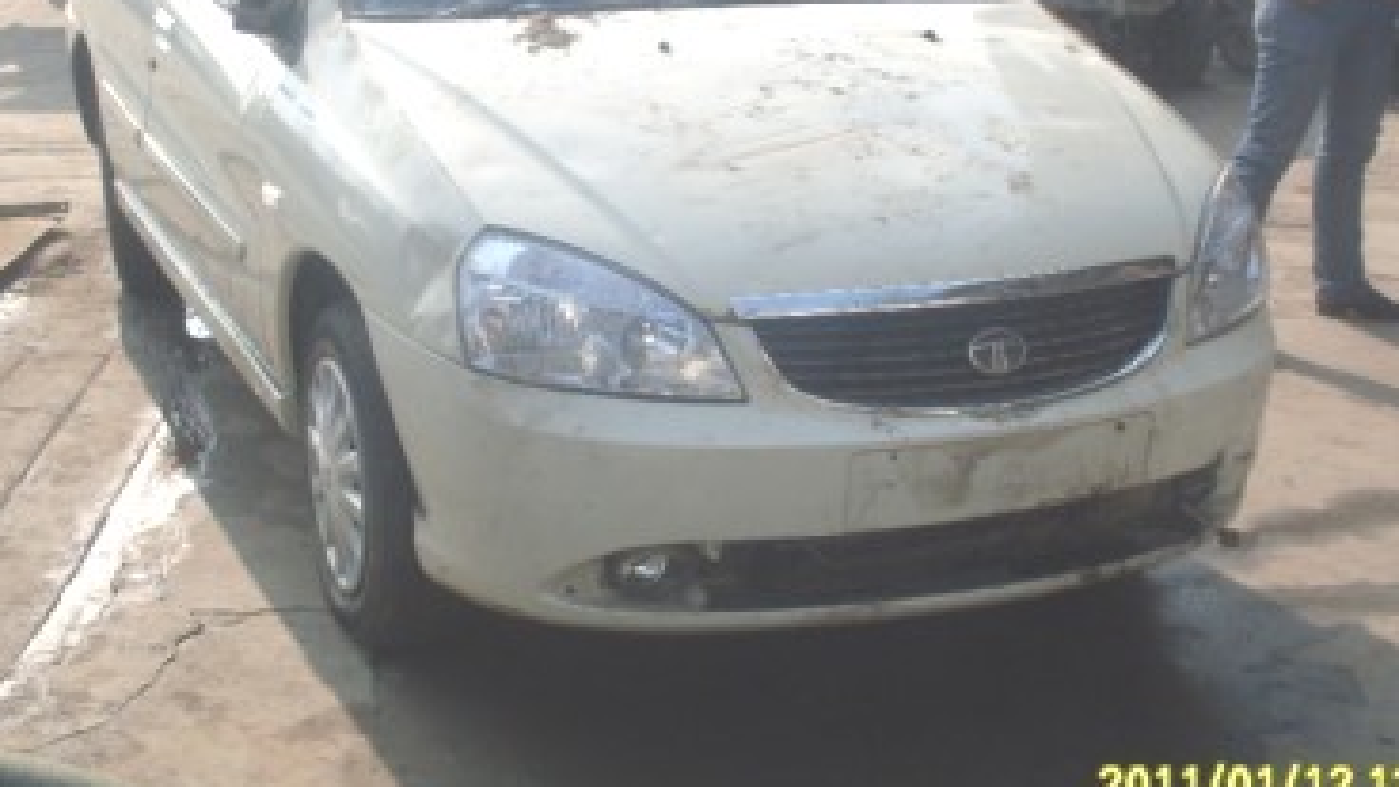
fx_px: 2003
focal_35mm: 54
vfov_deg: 22.1
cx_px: 700
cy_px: 232
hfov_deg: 38.5
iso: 80
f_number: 8.4
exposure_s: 1/180
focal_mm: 6.3
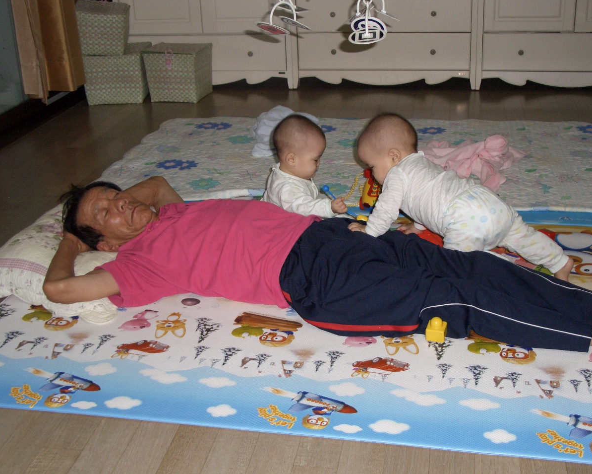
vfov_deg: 33.4
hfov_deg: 41.1
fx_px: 788
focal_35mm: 45
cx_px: 316
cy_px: 237
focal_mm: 9.2
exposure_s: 1/60
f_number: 3
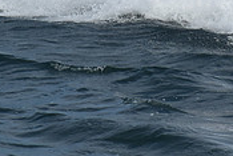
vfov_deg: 1.8
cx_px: 121
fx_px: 4992
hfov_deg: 2.7
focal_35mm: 771
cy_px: -87
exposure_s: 1/1000
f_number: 11
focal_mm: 155
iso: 400
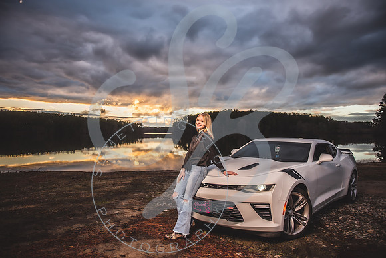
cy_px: 129
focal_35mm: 24
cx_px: 191
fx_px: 262
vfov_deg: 52.3
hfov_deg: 72.7
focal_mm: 24
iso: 100
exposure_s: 1/500
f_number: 2.8
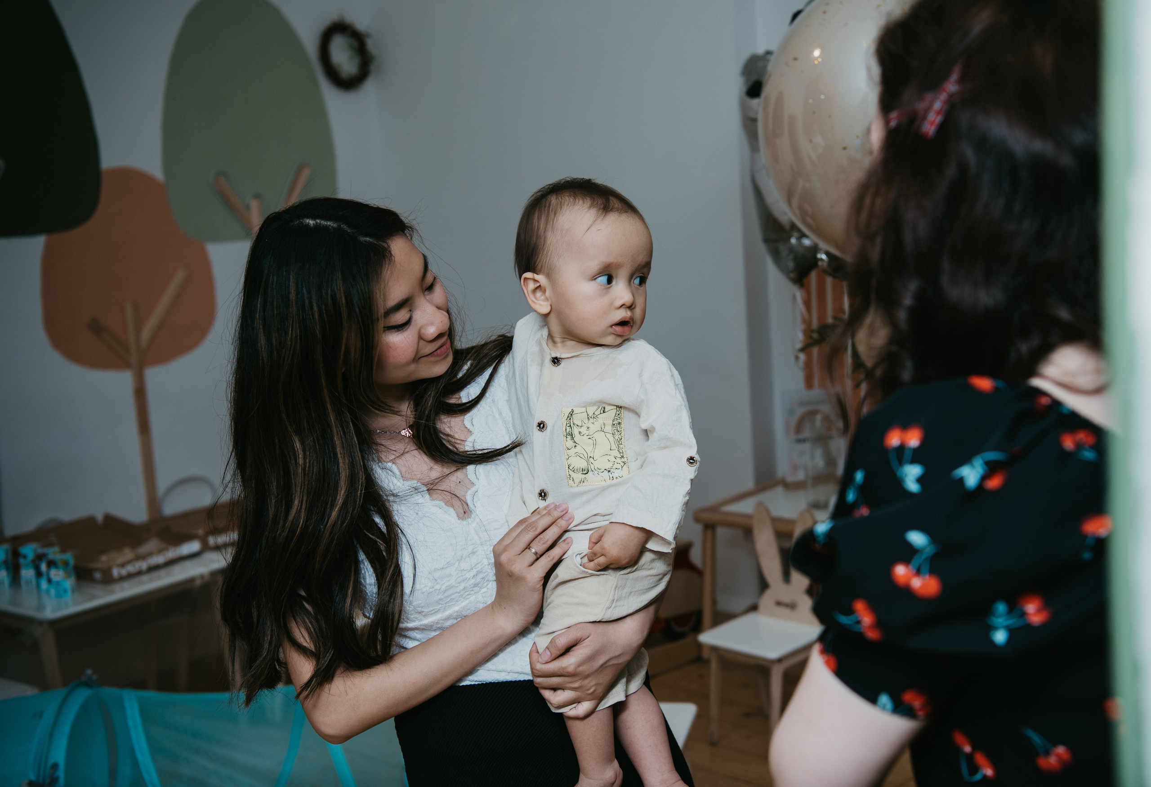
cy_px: 373
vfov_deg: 31.8
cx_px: 621
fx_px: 1379
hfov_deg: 45.3
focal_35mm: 43
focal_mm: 40
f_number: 3.5
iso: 100
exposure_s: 1/160
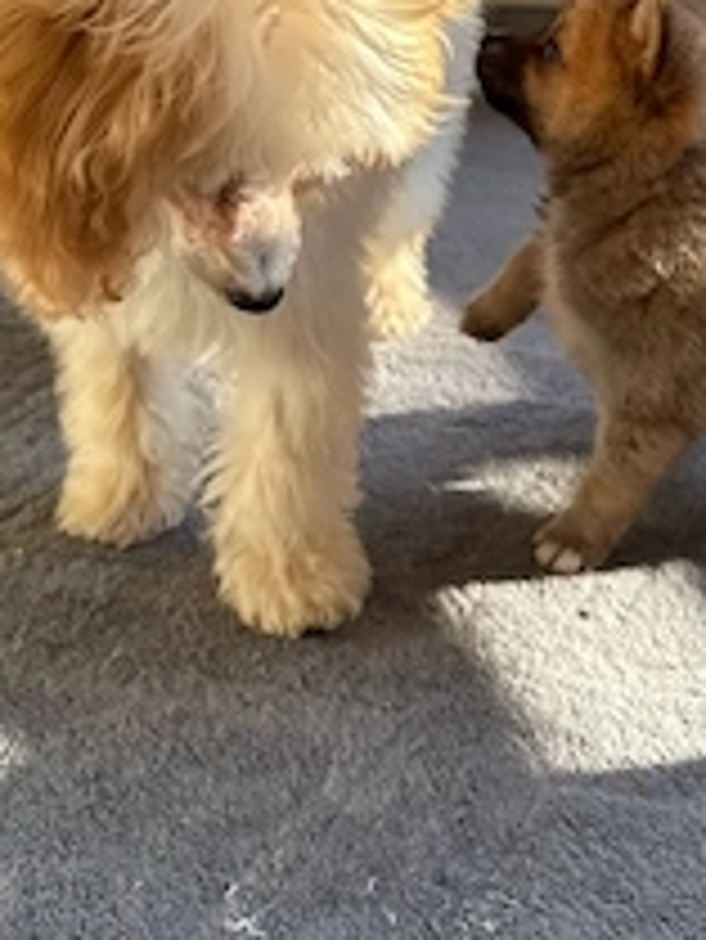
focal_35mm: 46
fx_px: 1250
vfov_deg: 40.0
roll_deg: -1.7
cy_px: 225
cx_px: 382
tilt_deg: -21.7
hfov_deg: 31.5
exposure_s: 1/598
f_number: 1.78
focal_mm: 6.76
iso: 80
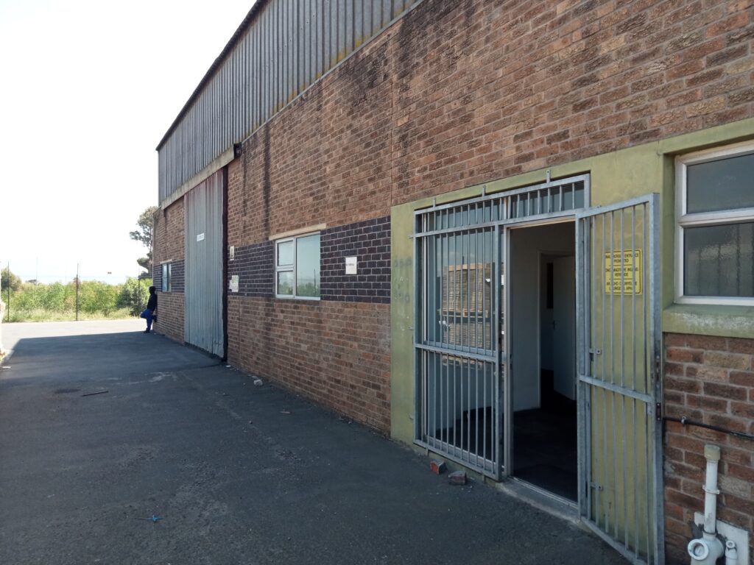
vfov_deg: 49.7
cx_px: 377
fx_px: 610
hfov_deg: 63.4
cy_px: 282
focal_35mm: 28
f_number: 2.2
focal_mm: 3.46
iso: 100
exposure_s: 1/251
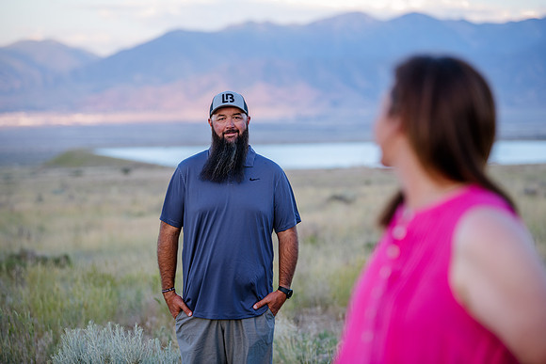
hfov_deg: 17.1
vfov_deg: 11.4
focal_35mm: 120
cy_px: 182
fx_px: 1820
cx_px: 273
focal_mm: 120
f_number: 2.8
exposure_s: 1/200
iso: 200
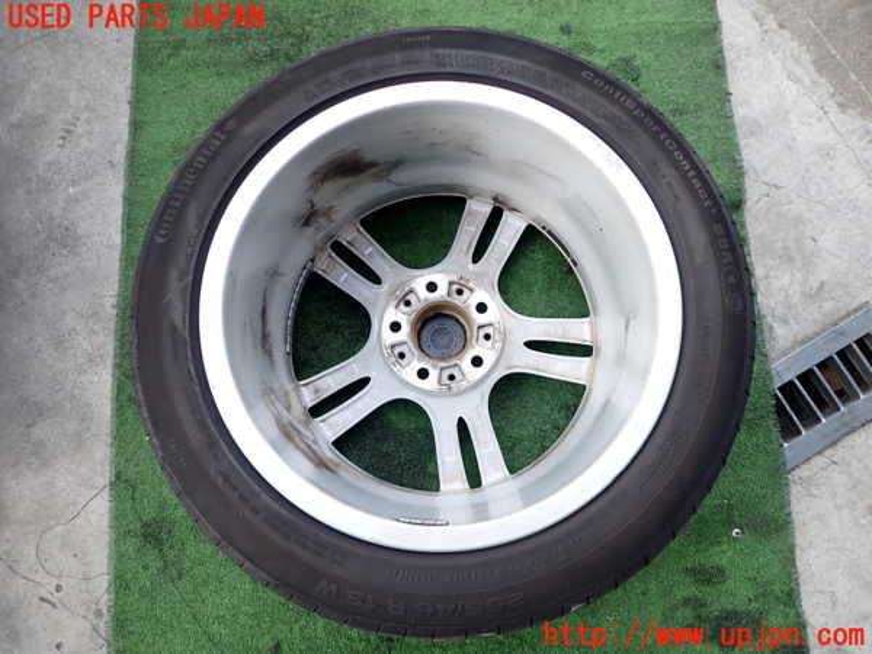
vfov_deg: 54.9
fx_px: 630
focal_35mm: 25
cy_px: 327
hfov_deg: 69.4
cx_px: 436
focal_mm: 4.5
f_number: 2
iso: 100
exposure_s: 1/200
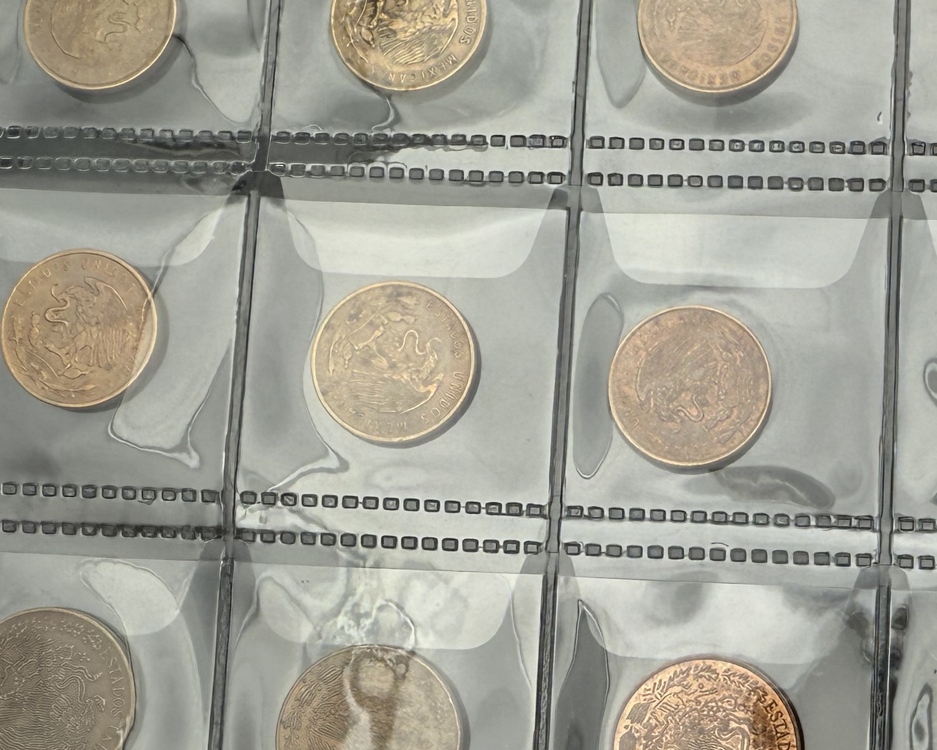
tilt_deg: -82.2
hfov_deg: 29.1
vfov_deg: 24.5
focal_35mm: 62
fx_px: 1720
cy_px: 505
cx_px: 860
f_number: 2.2
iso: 40
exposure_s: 1/204
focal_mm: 2.22
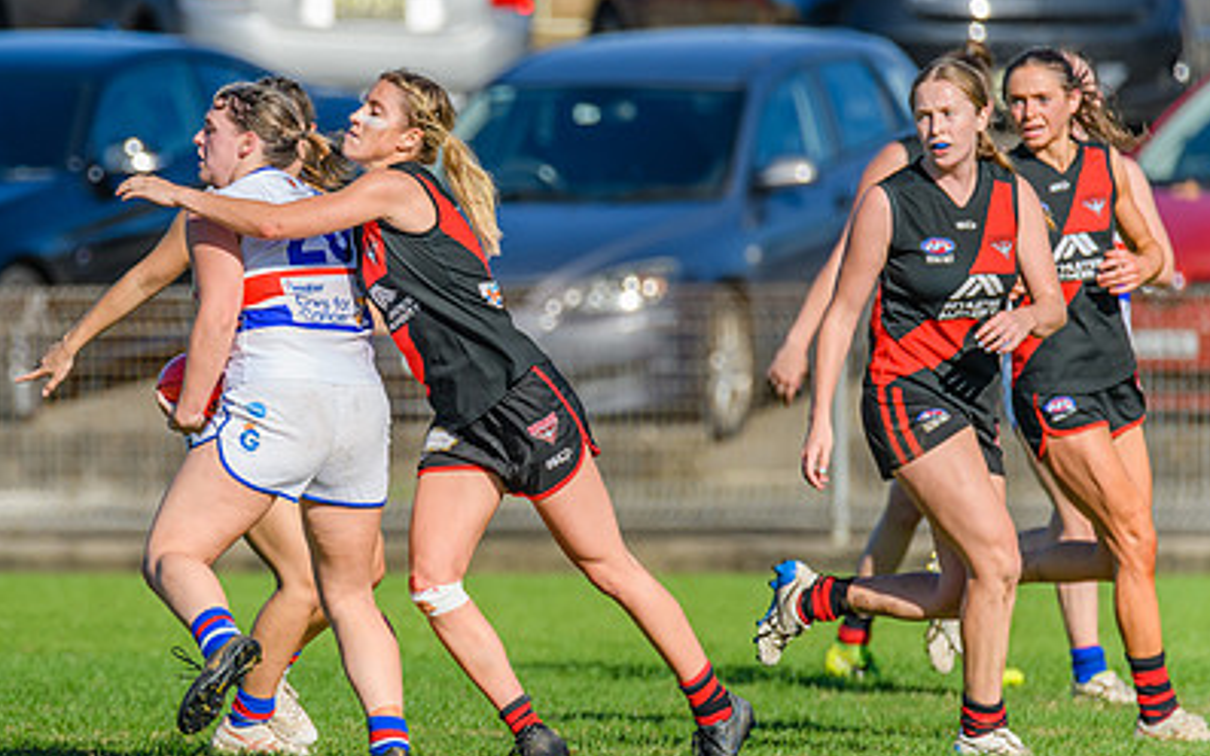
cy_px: 353
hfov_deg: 2.3
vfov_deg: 1.4
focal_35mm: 927
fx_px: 30565
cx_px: 336
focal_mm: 600
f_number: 9
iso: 640
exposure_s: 1/1600
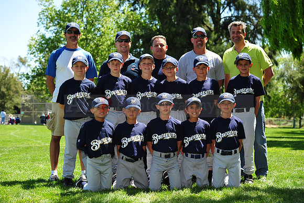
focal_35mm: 75
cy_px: 102
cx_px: 152
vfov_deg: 18.2
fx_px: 633
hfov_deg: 27.0
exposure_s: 1/400
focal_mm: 75
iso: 200
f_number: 5
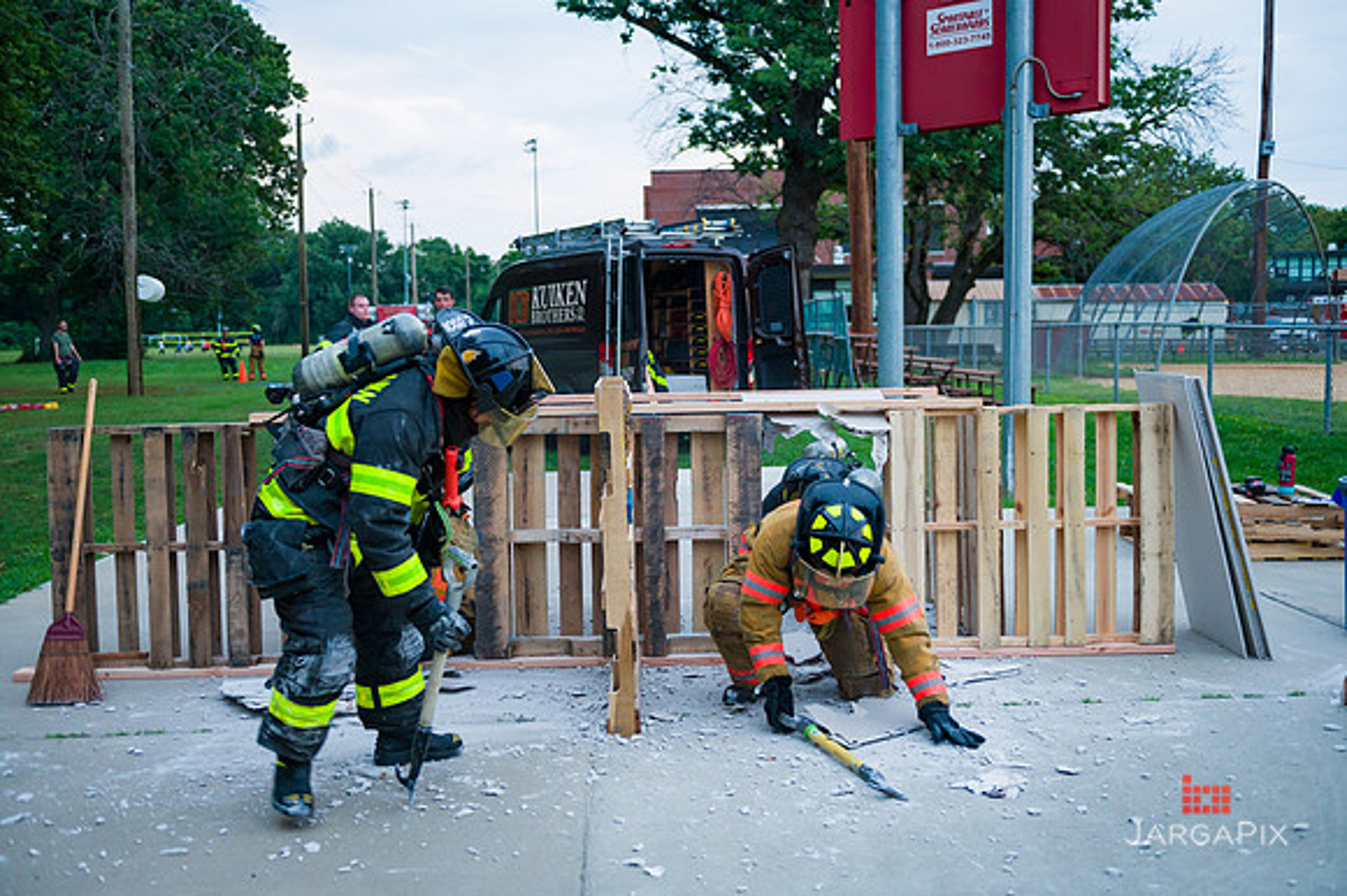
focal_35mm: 36
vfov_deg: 36.8
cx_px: 674
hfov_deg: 53.2
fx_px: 1346
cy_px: 448
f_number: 3.2
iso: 1600
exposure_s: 1/200
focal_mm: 36
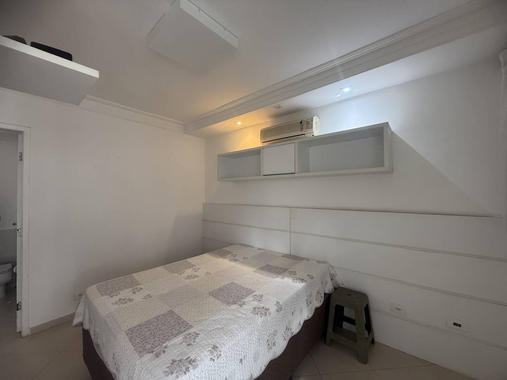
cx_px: 254
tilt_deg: +1.8
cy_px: 190
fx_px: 205
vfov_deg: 85.7
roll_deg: +0.0
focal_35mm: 14
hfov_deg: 102.1
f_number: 2.2
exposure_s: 1/60
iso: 200
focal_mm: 2.22
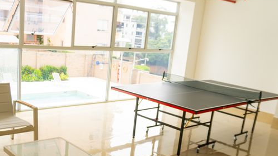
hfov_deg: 45.4
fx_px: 332
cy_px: 119
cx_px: 122
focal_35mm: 45
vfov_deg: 26.1
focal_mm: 16
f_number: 3.5
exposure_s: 1/160
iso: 100
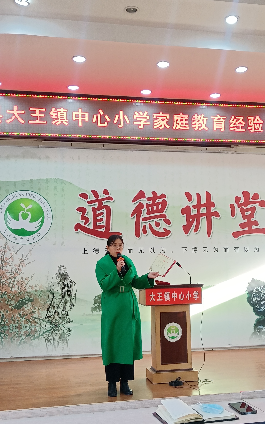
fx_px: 555
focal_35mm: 48
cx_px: 157
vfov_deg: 41.8
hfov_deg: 26.8
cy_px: 211
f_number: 1.8
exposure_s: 1/50
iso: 258
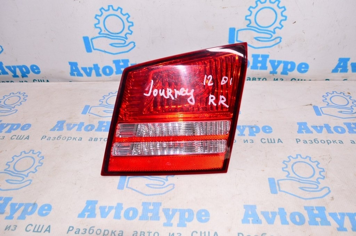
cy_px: 118
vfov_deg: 43.5
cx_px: 178
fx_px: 296
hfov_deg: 62.0
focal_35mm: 30
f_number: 8
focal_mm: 20
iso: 1600
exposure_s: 1/200
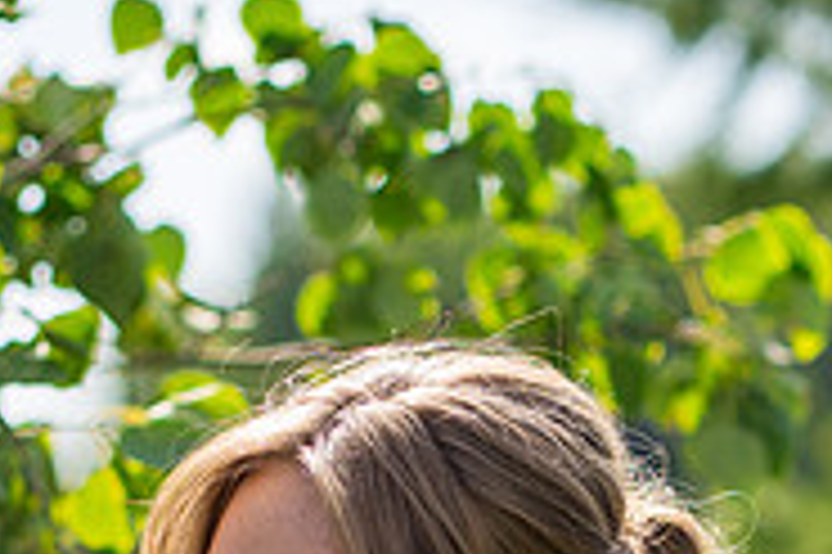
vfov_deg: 3.4
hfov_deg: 5.2
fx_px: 9213
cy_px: 781
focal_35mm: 399
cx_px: 315
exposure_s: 1/3200
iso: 250
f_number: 2.8
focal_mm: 85
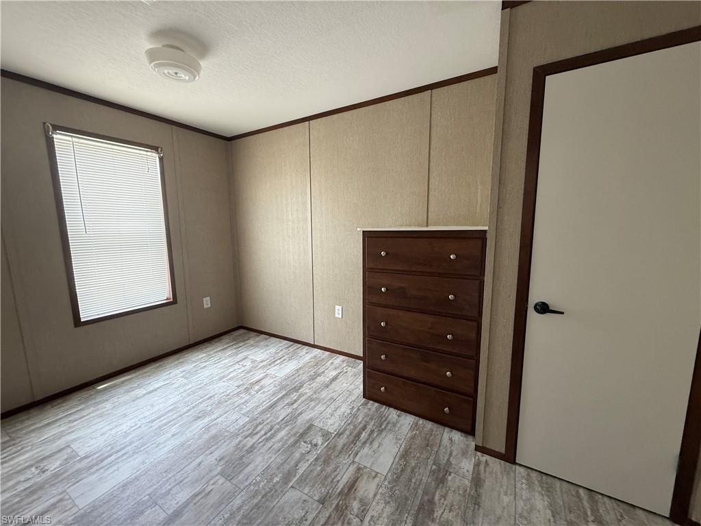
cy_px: 263
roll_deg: +0.5
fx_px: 284
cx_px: 350
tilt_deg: -6.8
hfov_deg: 102.1
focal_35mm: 14
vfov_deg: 85.7
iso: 400
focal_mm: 2.22
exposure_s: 1/73
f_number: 2.2
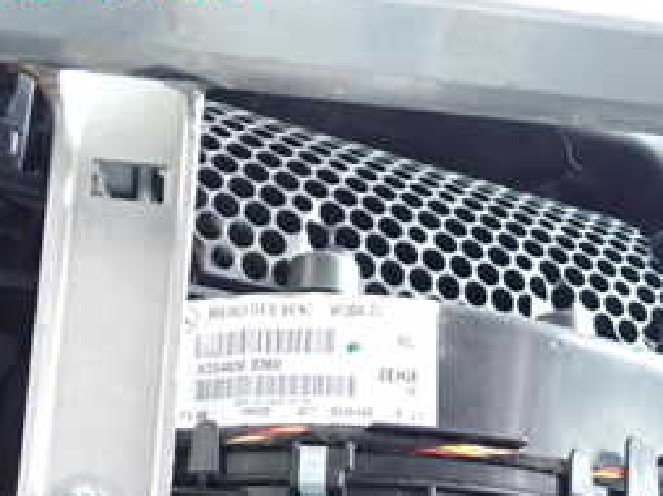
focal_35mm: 71
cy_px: 535
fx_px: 1359
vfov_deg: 19.8
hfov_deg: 26.8
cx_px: 551
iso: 800
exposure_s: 1/20
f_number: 2.3
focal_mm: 5.4
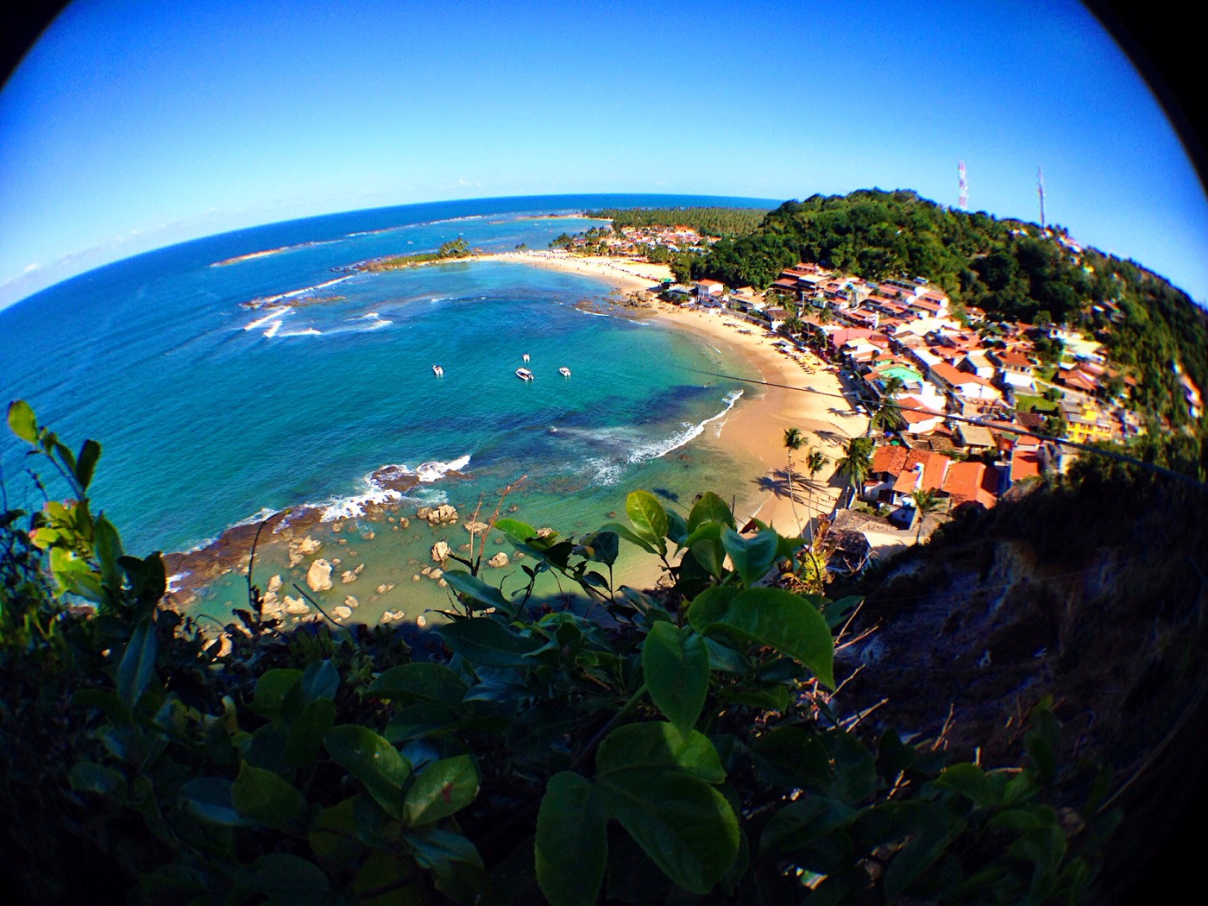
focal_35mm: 33
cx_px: 604
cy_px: 453
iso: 50
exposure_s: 1/1153
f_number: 2.4
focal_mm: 4.12
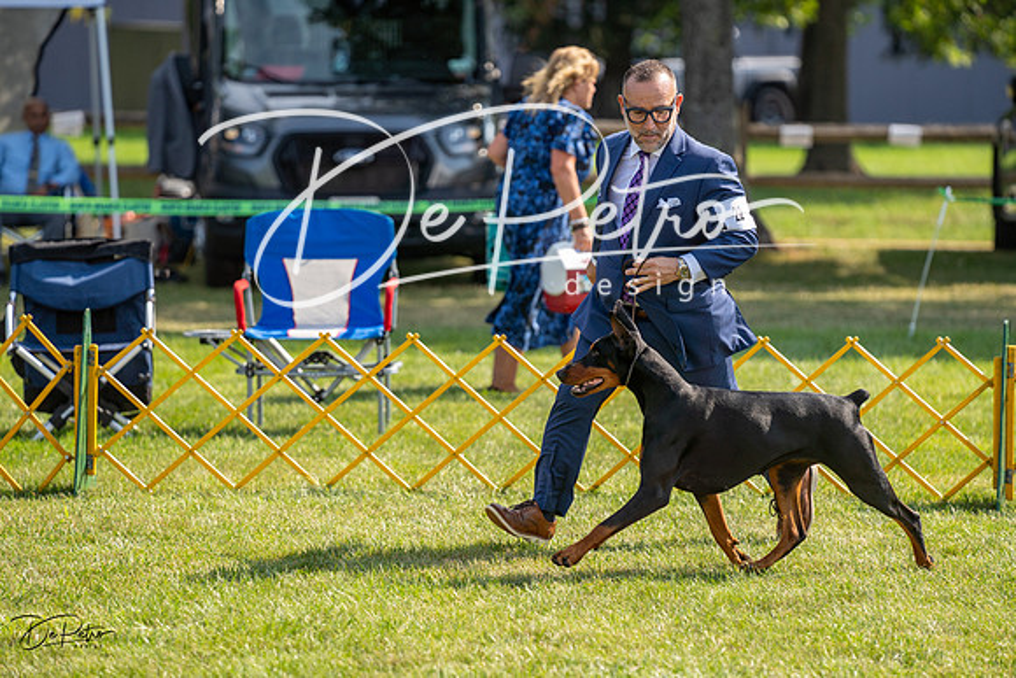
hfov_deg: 10.3
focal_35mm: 200
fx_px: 5646
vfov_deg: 6.9
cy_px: 339
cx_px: 508
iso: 200
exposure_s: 1/1600
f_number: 3.5
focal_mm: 200
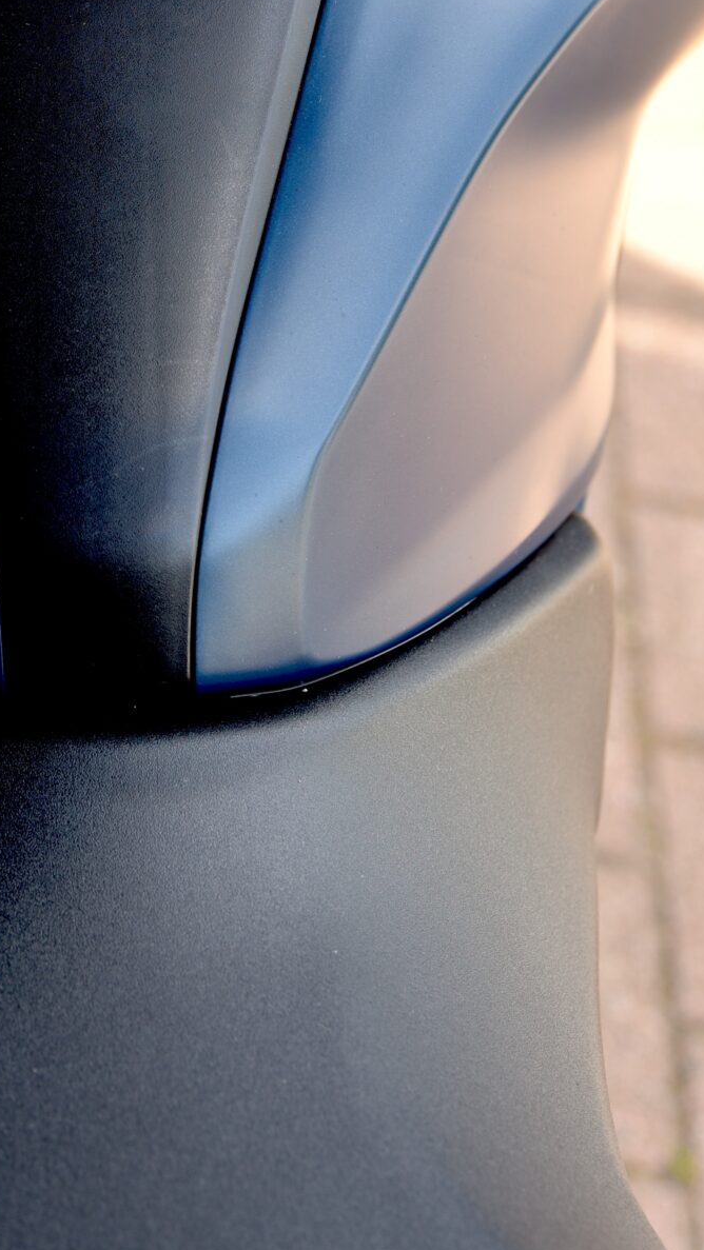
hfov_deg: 10.7
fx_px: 3749
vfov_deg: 18.8
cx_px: 127
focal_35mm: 113
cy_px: 277
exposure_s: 1/60
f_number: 4
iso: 100
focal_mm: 50
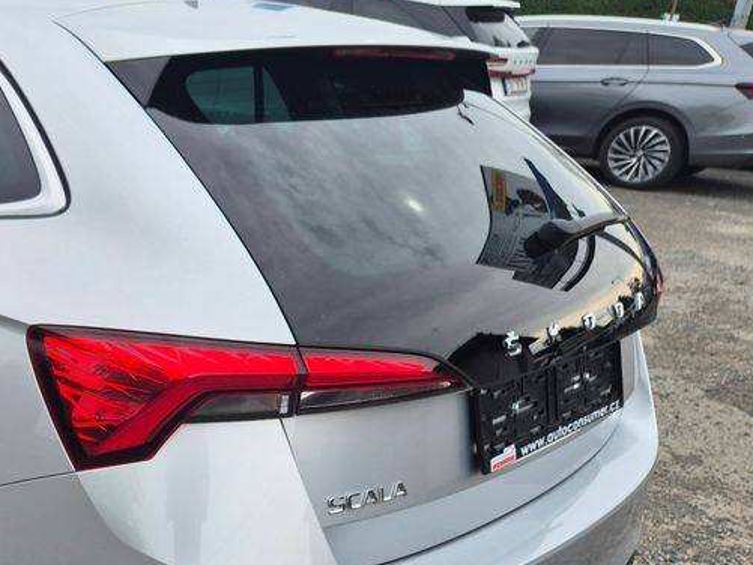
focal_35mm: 47
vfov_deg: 30.6
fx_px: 1023
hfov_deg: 36.8
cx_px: 23
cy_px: 386
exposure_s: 1/586
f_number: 1.8
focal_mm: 5.4
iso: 25
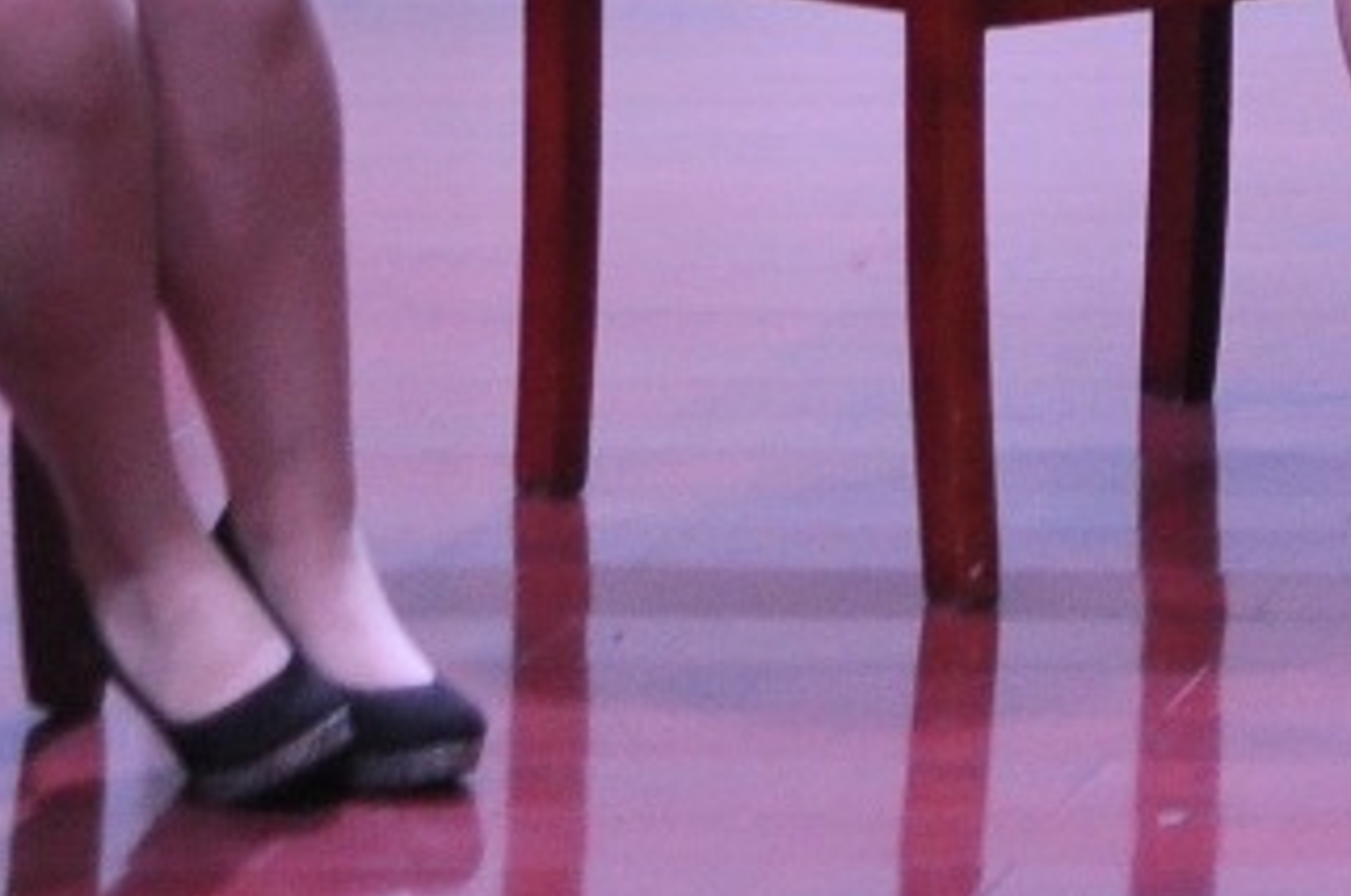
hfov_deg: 6.6
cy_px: -1927
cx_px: 3586
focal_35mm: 290
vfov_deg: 4.5
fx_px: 10879
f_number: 4
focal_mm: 29
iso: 400
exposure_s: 1/60
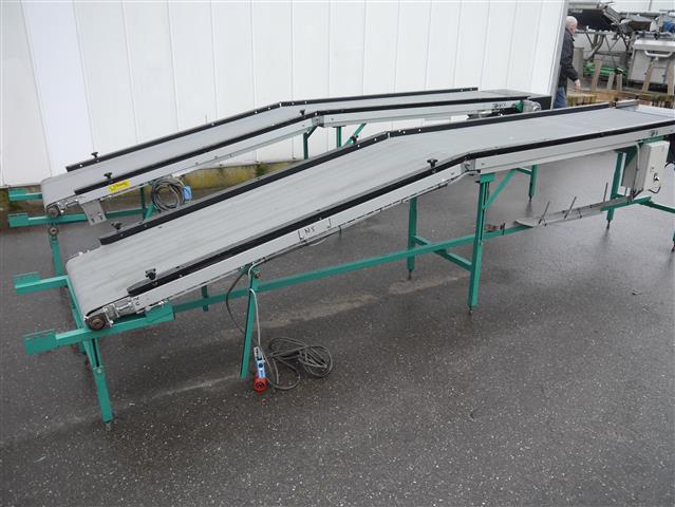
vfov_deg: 49.8
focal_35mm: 28
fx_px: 546
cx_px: 338
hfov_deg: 63.4
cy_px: 254
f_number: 3.5
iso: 160
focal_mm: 14
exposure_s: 1/125
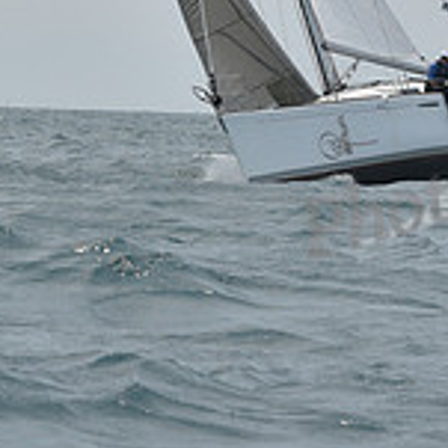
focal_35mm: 311
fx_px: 4554
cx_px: 150
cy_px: -231
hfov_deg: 5.6
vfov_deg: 5.6
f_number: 13
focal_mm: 95
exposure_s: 1/800
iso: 250
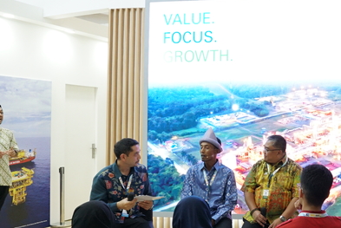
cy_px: 108
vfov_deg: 31.3
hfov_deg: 39.7
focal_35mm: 43
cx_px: 345
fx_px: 408
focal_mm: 12
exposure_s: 1/160
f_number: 2.8
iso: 800
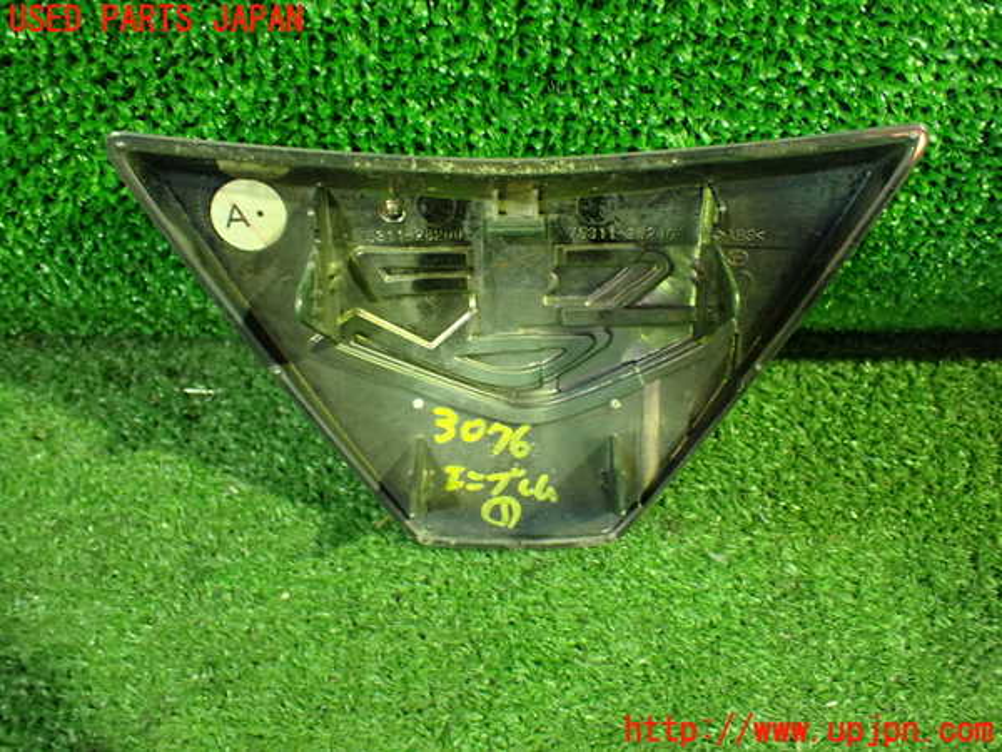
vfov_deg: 46.8
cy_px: 376
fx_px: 868
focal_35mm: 30
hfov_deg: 60.0
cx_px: 501
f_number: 2.3
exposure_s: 1/30
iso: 800
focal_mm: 5.4
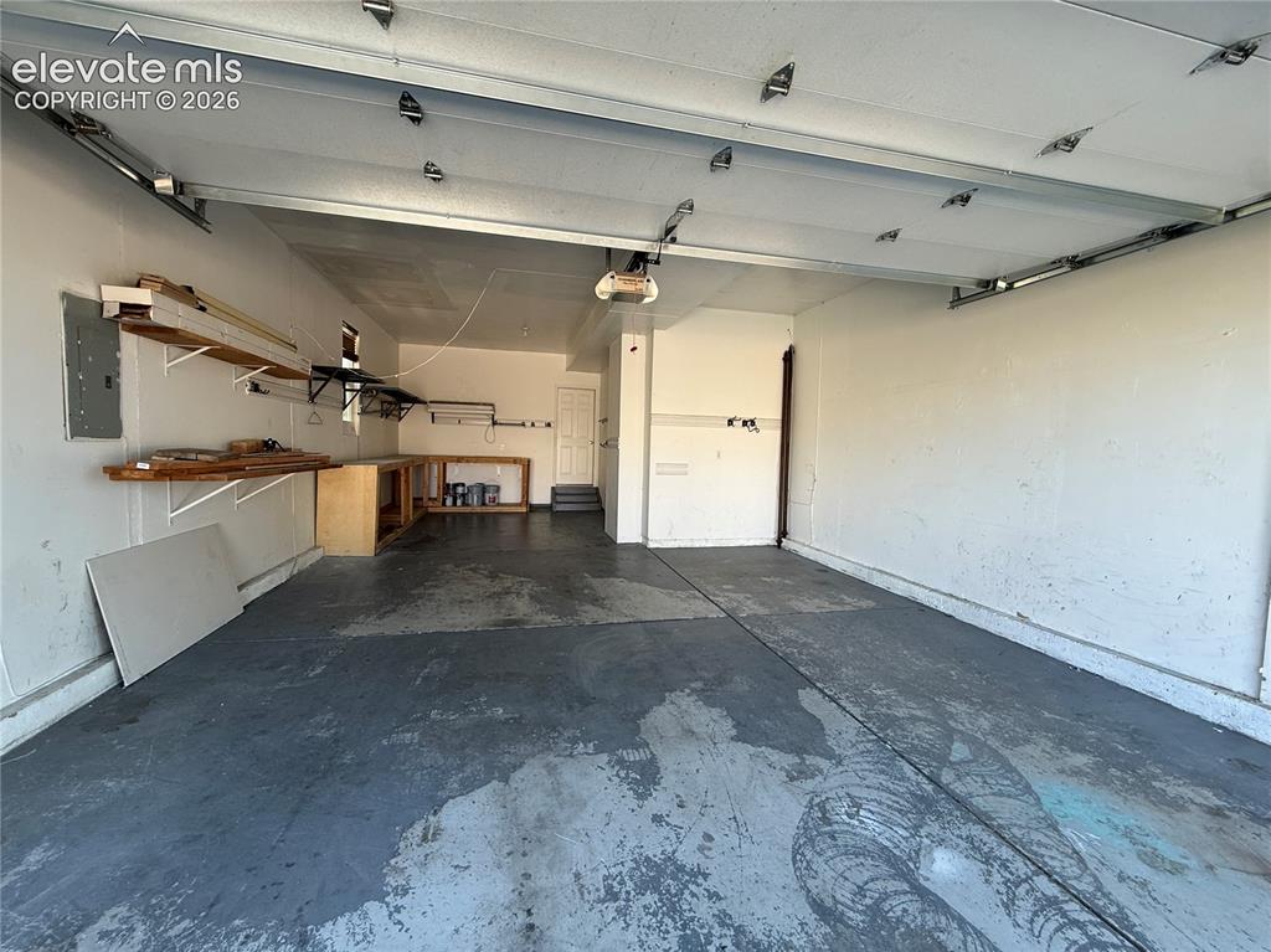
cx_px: 636
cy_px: 476
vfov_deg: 85.6
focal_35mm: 14
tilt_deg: -1.6
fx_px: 514
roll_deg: -1.4
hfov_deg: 102.1
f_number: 2.2
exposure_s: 1/99
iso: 64
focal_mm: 2.22
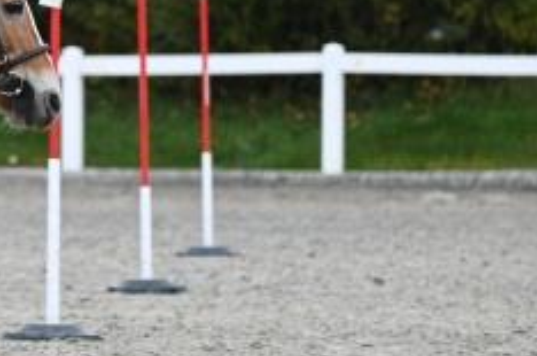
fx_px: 8664
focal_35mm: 582
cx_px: -342
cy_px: 85
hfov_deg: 3.5
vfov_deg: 2.4
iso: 720
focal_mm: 170
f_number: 4.8
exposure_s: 1/800
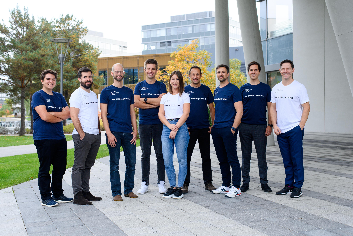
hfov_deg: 39.6
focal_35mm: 50
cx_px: 176
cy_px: 118
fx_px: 490
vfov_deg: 27.0
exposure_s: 1/200
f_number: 5
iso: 400
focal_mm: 50
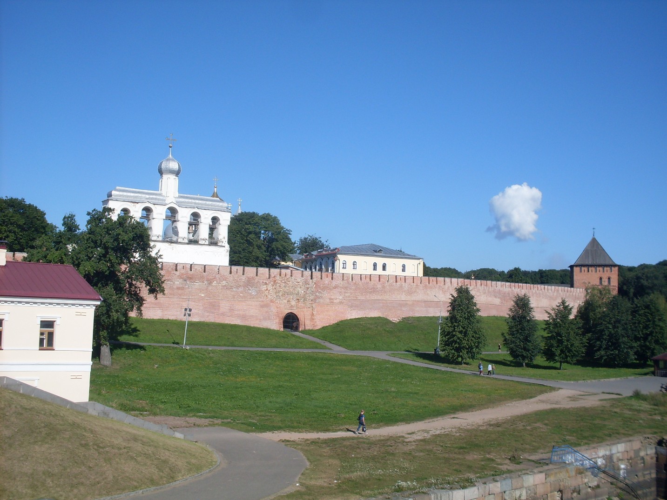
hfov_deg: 49.0
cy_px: 250
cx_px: 334
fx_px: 732
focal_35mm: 38
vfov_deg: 37.7
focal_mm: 6.3
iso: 80
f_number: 8.4
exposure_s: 1/350
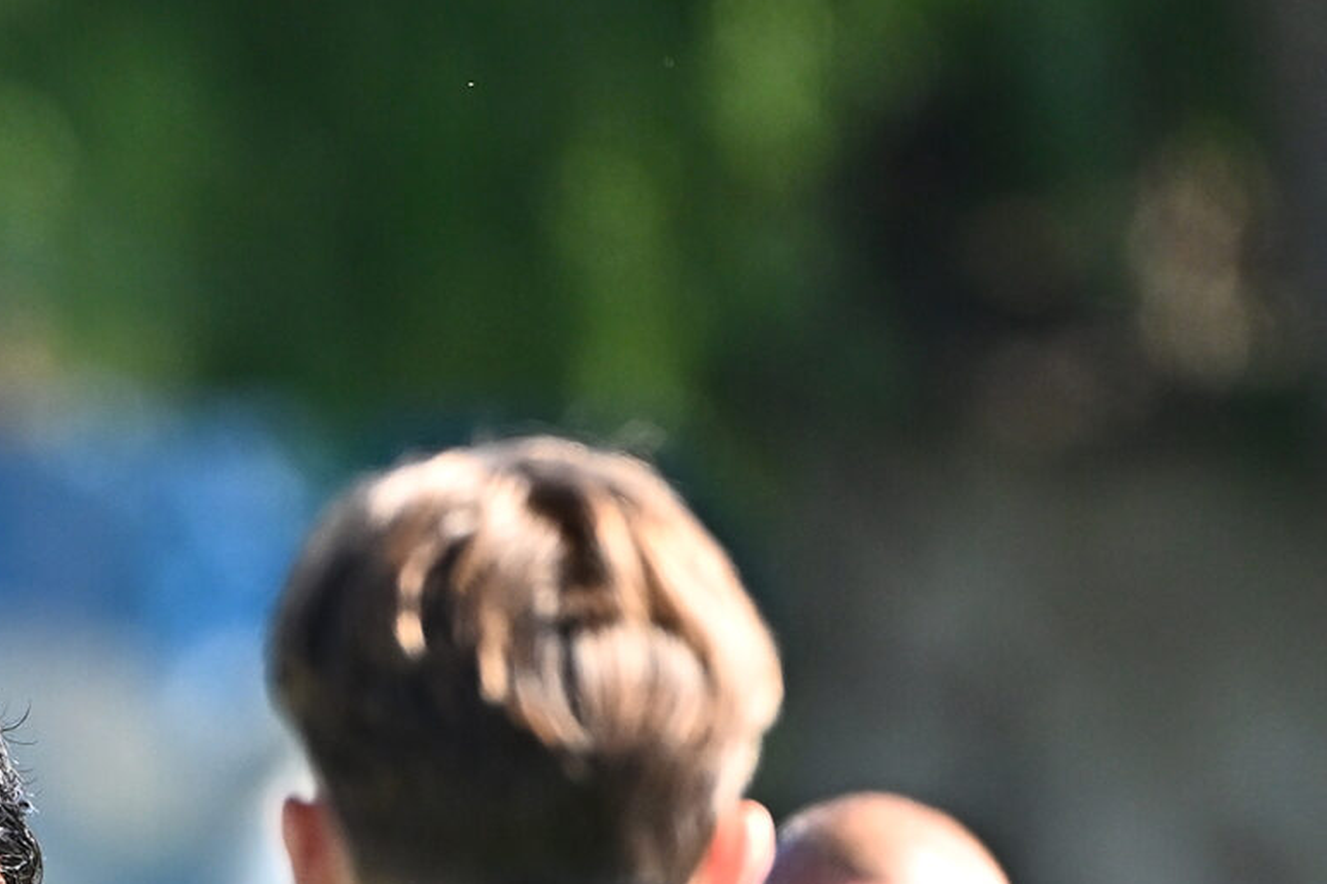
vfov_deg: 0.8
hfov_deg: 1.2
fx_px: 61222
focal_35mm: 1661
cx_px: -312
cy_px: 1248
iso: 1250
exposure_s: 1/1600
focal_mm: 500
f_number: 6.3
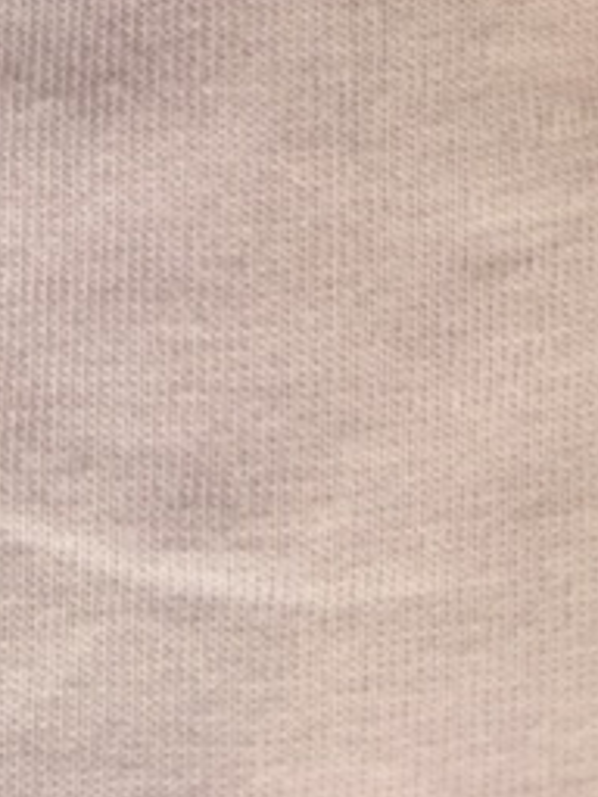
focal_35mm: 104
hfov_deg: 13.3
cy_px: -791
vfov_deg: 15.3
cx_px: -358
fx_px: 2396
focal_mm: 5.96
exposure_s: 1/122
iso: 50
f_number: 1.6
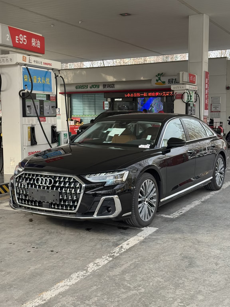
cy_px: 154
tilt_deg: -5.3
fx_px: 425
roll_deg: +0.0
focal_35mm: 48
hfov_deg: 30.3
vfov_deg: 39.7
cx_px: 115
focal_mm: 6.76
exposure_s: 1/621
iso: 64
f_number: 1.78
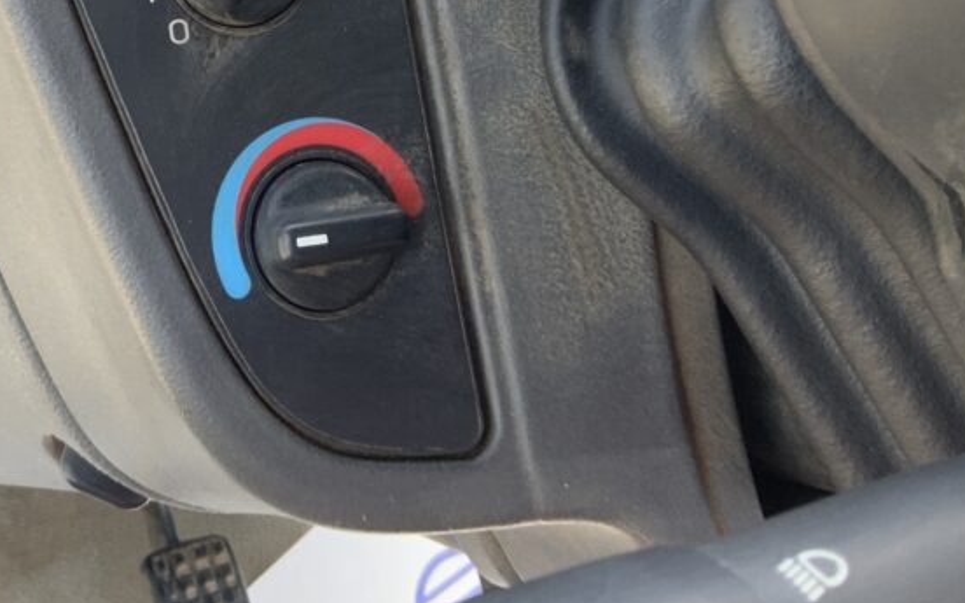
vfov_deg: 21.6
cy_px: -59
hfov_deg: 34.7
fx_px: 1499
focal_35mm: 57
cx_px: 206
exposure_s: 1/122
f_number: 1.8
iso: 40
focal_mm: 3
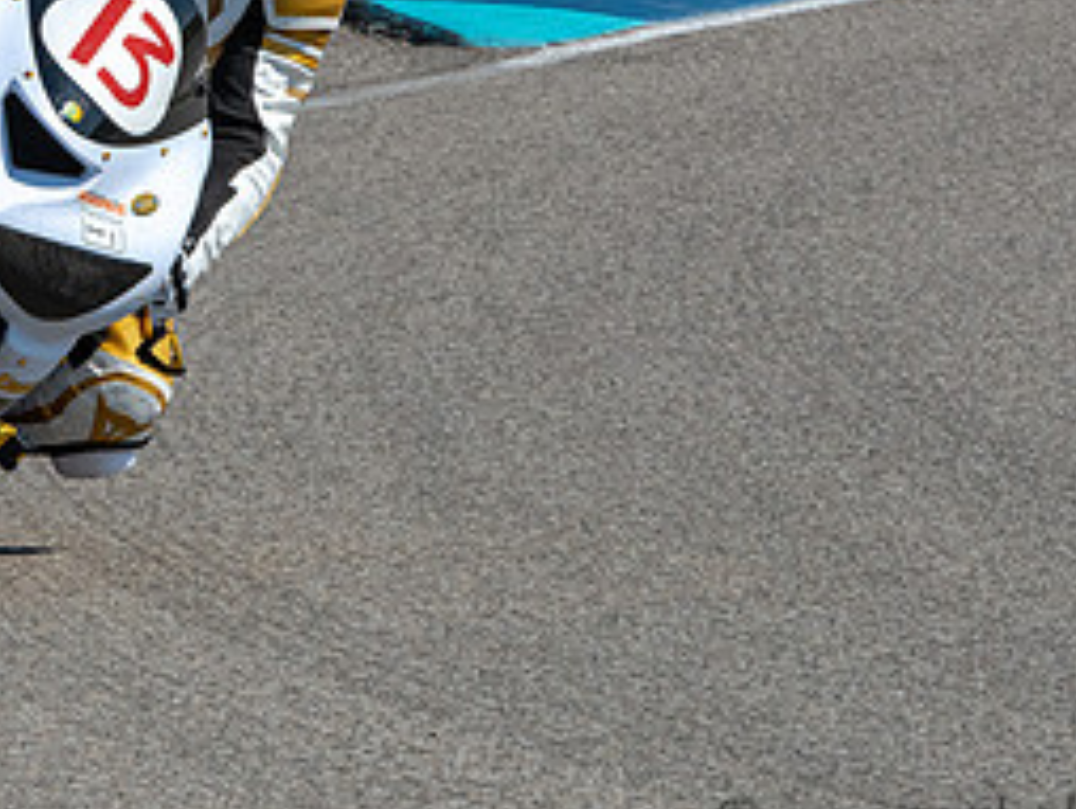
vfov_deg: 2.4
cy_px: 226
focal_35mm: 630
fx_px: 19601
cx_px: -56
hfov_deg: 3.1
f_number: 16
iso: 500
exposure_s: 1/800
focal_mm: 200
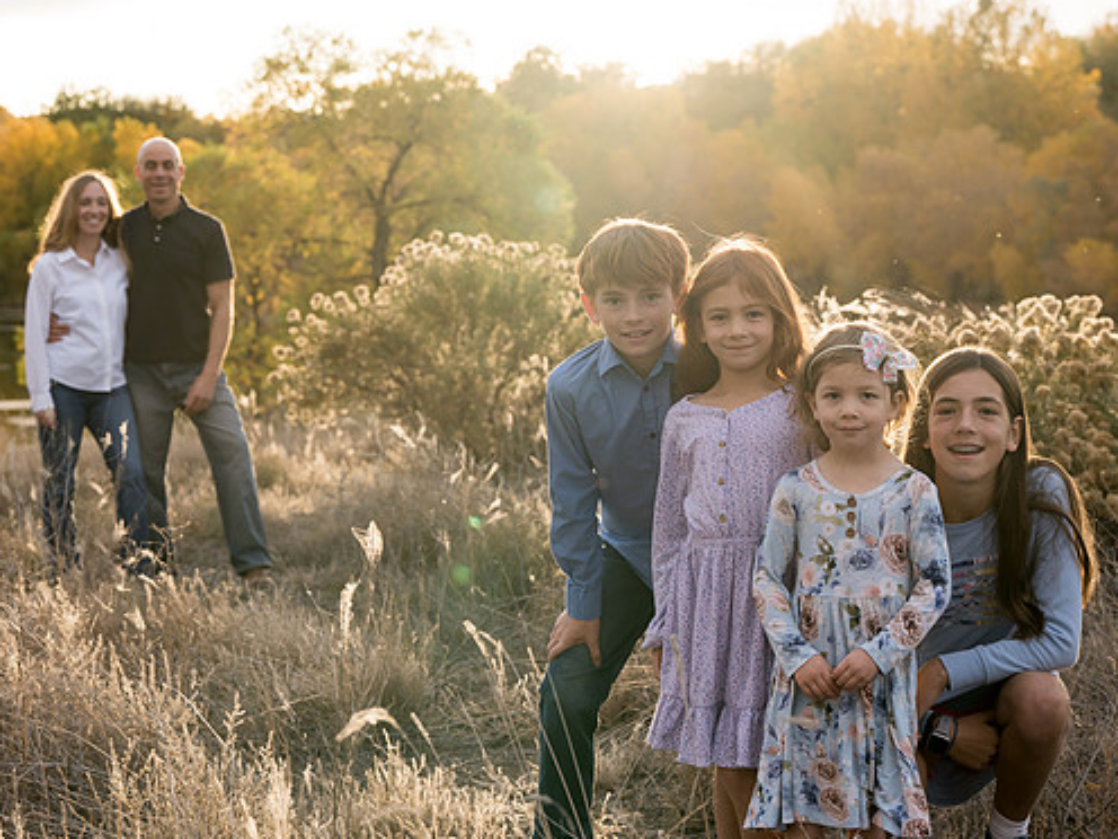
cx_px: 516
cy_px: 421
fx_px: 2907
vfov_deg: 16.4
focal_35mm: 90
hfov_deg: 21.8
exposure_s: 1/250
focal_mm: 80
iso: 640
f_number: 6.3
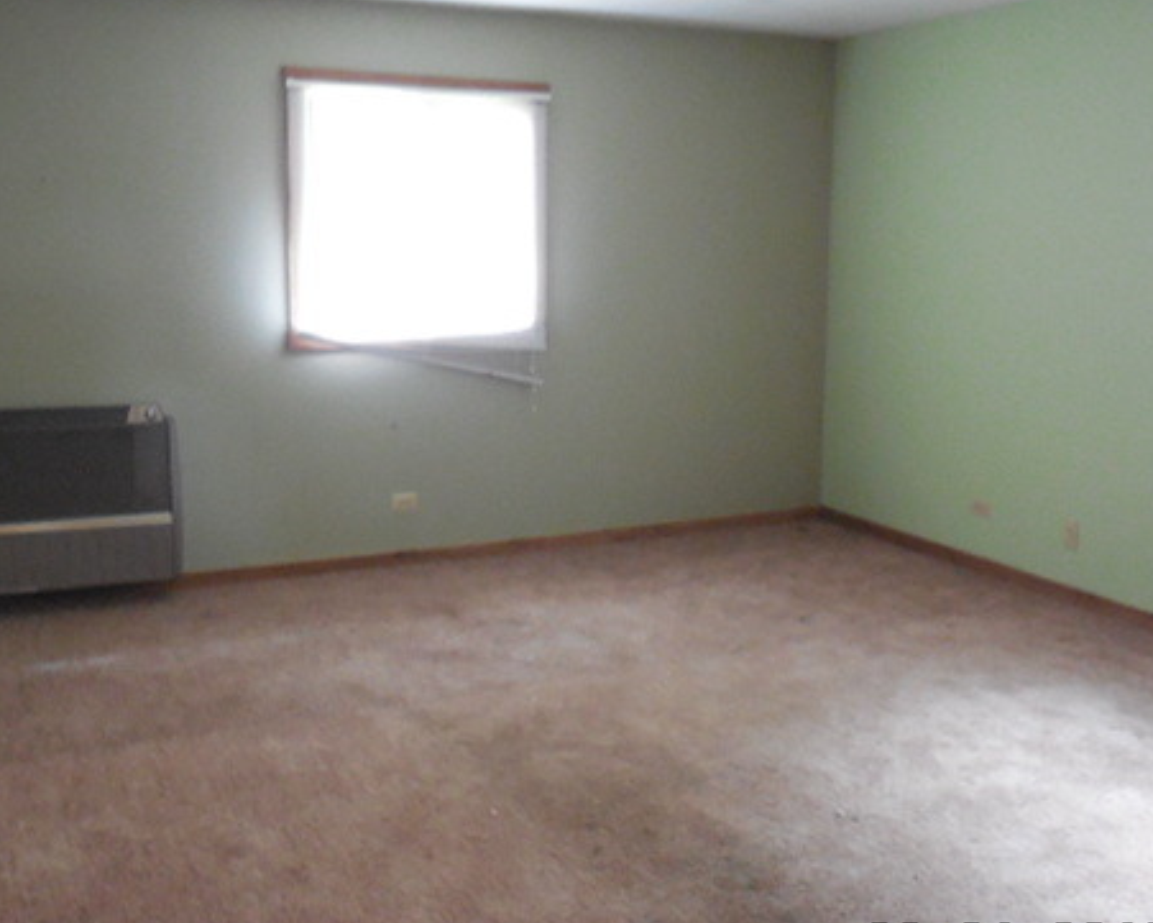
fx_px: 1229
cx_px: 606
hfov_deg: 50.2
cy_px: 453
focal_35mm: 36
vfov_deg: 41.2
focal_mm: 4.6
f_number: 3.5
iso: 800
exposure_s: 1/8
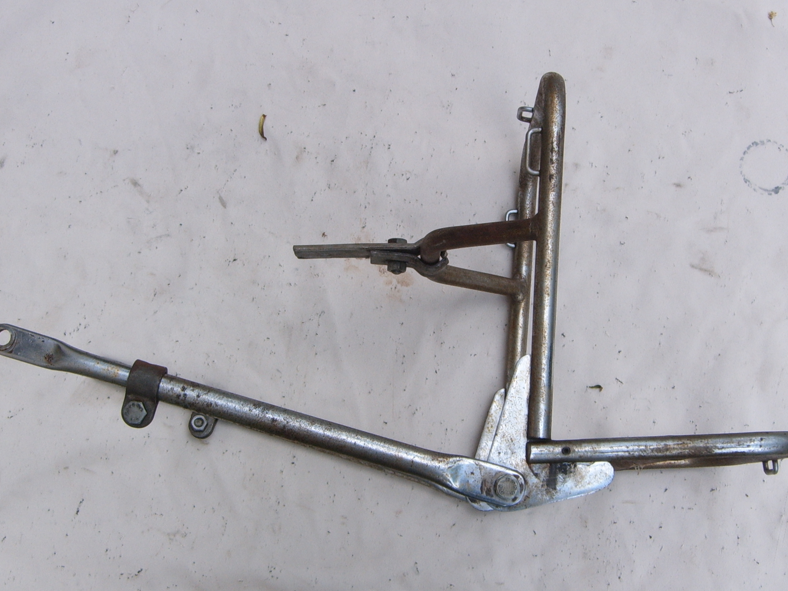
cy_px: 275
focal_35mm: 64
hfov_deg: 30.3
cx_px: 396
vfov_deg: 22.9
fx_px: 1457
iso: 63
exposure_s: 1/90
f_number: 7.1
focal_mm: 9.4
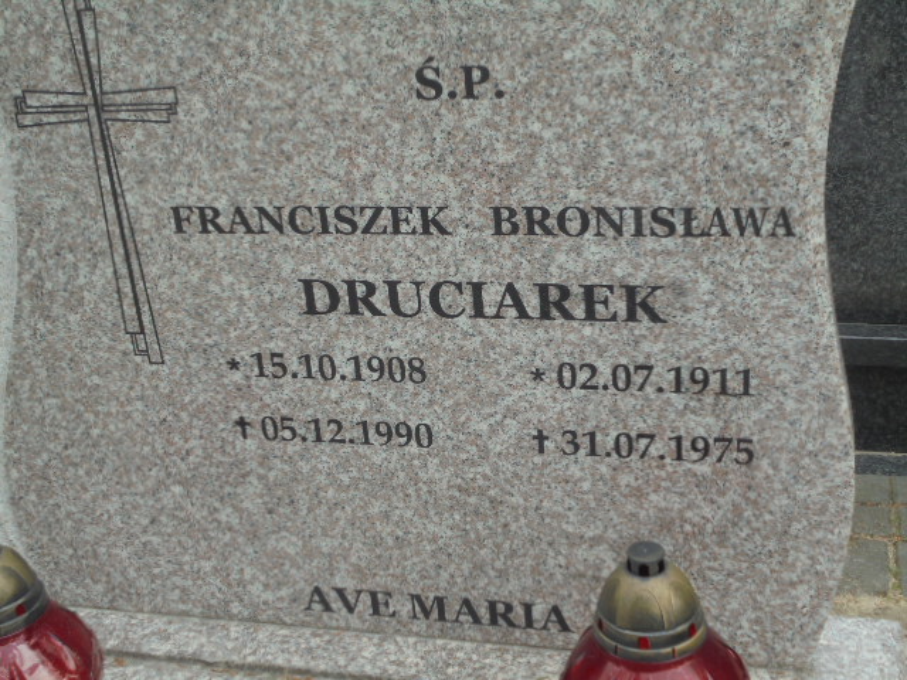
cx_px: 454
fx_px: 1284
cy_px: 340
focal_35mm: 49
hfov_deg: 38.9
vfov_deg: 29.7
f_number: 4.8
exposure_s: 1/160
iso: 100
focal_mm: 8.9
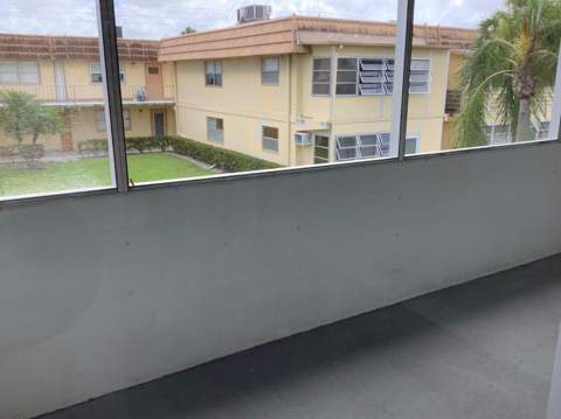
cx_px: 280
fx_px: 502
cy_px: 210
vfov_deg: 45.4
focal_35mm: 31
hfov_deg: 58.4
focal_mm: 3.3
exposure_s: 1/147
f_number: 2.4
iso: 25
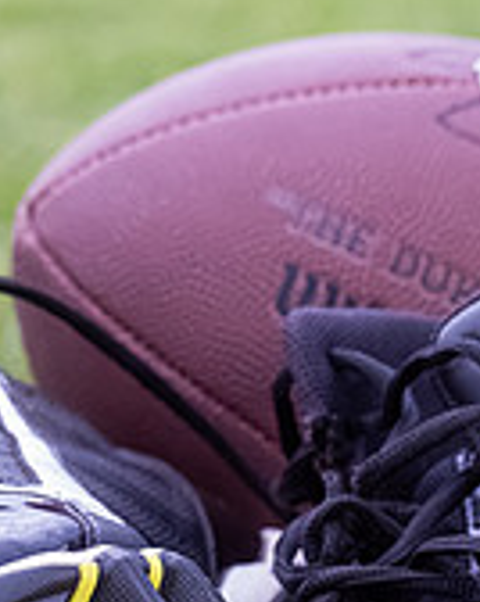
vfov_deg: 9.2
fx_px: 3718
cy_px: 405
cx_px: 310
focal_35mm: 209
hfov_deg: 7.4
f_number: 4.5
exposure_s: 1/320
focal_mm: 40
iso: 6400
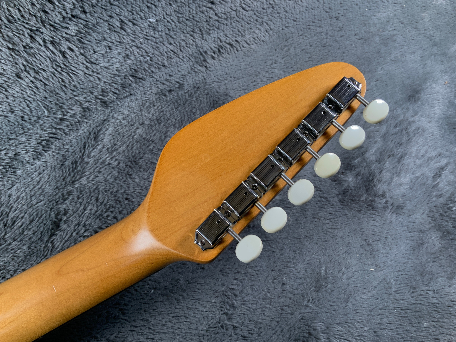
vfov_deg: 48.2
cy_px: 171
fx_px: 382
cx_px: 228
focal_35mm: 29
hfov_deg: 61.7
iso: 40
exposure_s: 1/104
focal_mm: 3
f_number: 1.8
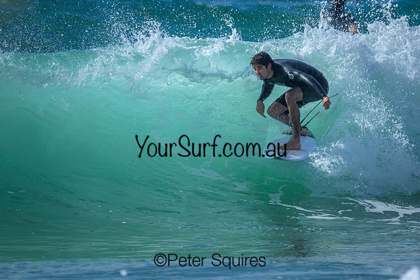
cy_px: 118
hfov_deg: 1.9
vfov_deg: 1.3
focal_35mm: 1099
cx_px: 231
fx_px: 12824
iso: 200
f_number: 6.3
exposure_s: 1/2000
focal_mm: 800
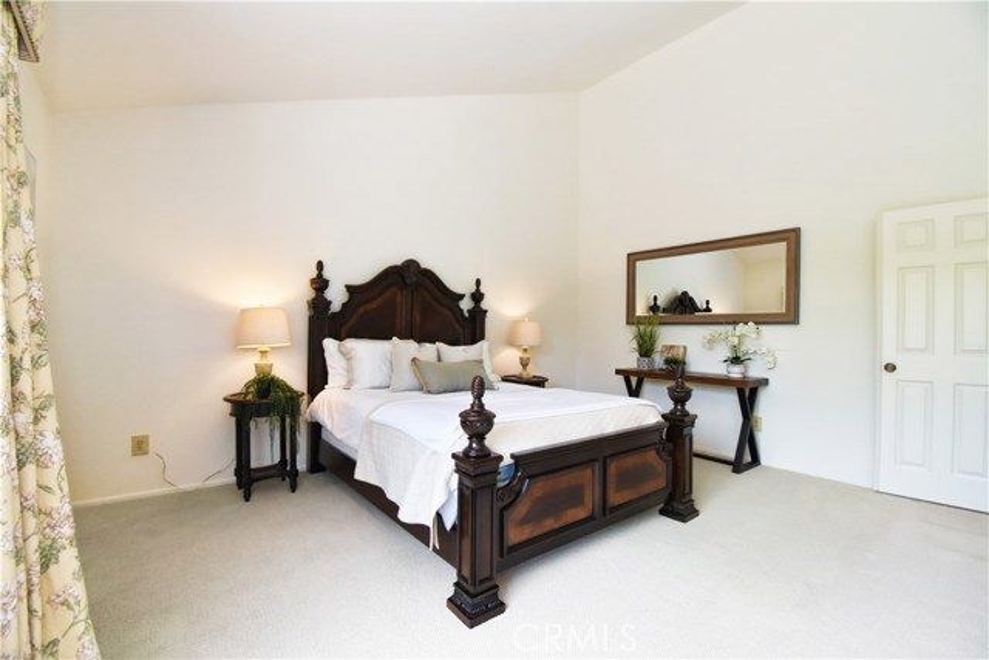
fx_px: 412
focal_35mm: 15
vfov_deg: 77.4
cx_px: 494
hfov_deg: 100.4
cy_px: 330
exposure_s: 1/80
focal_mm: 10
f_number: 8
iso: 800
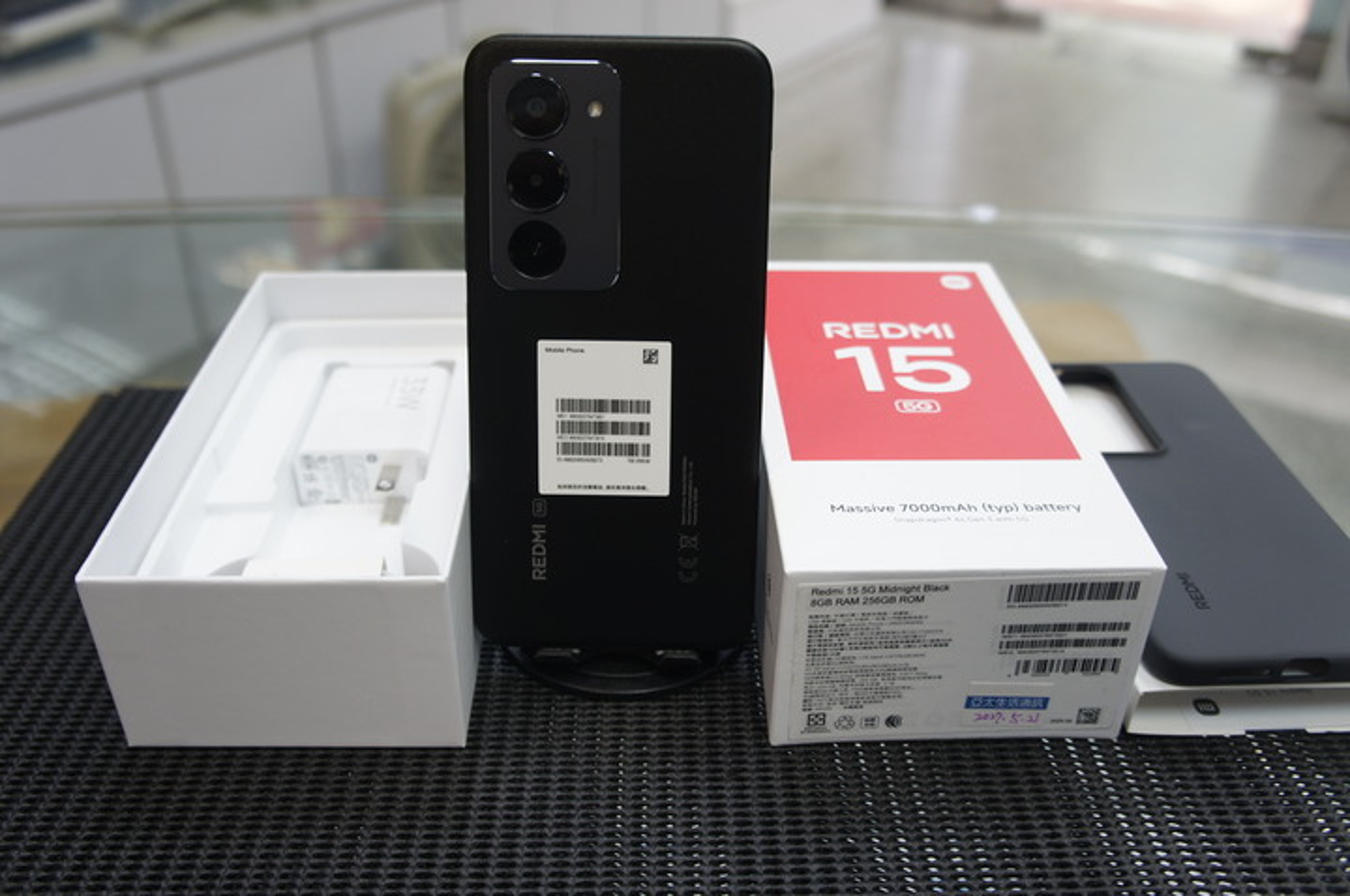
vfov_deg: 41.6
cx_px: 675
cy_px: 448
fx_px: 1180
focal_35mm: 32
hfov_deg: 59.6
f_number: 4
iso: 200
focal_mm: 21
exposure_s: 1/40
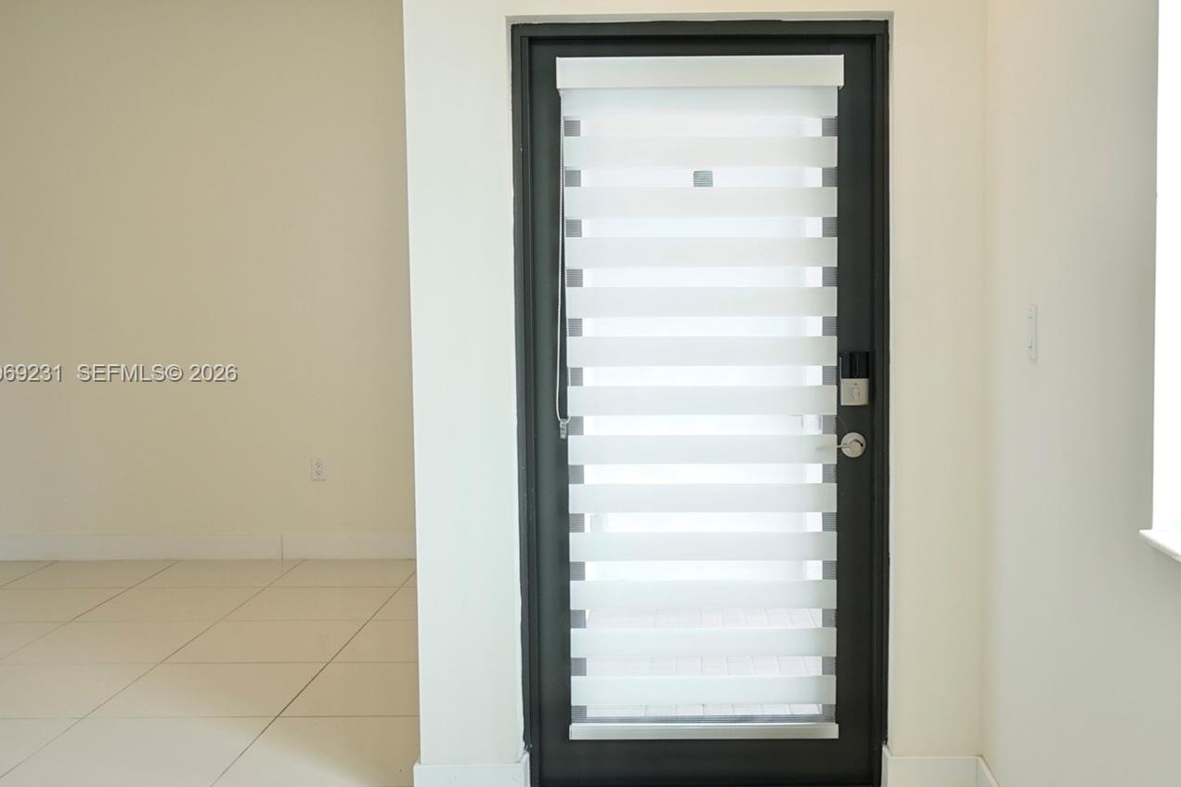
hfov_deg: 49.3
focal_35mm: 39
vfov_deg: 34.2
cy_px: 374
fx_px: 1279
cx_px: 691
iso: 400
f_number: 4
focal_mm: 21
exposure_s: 1/60
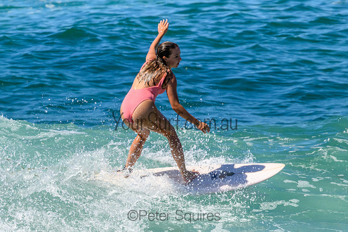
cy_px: 151
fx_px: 10641
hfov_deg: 1.9
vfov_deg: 1.3
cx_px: 133
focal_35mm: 1101
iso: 1000
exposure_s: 1/2000
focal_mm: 800
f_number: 11
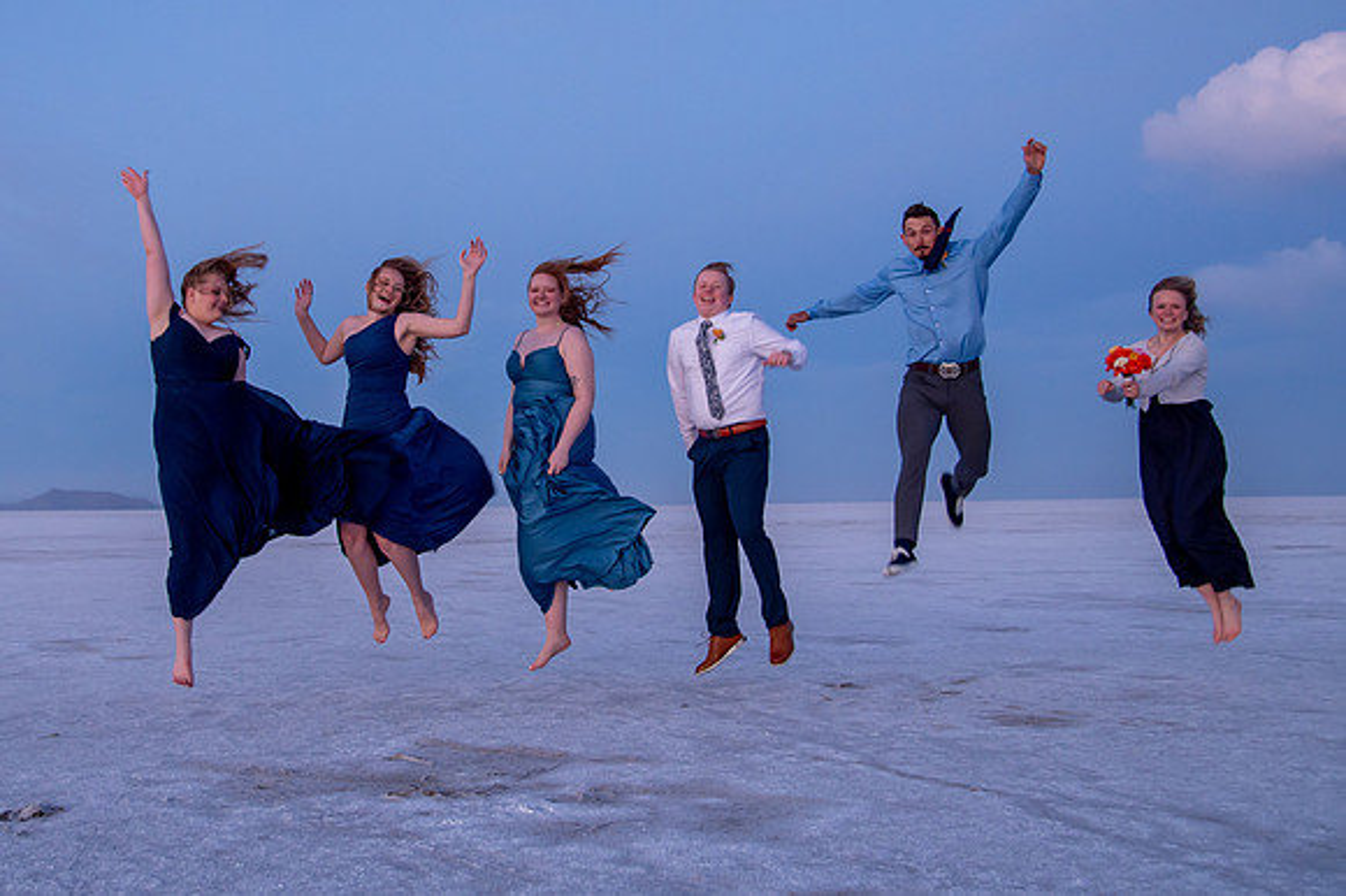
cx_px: 520
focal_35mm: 43
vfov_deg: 31.2
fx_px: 1596
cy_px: 331
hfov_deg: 45.4
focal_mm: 30
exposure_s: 1/160
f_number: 4
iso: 1600
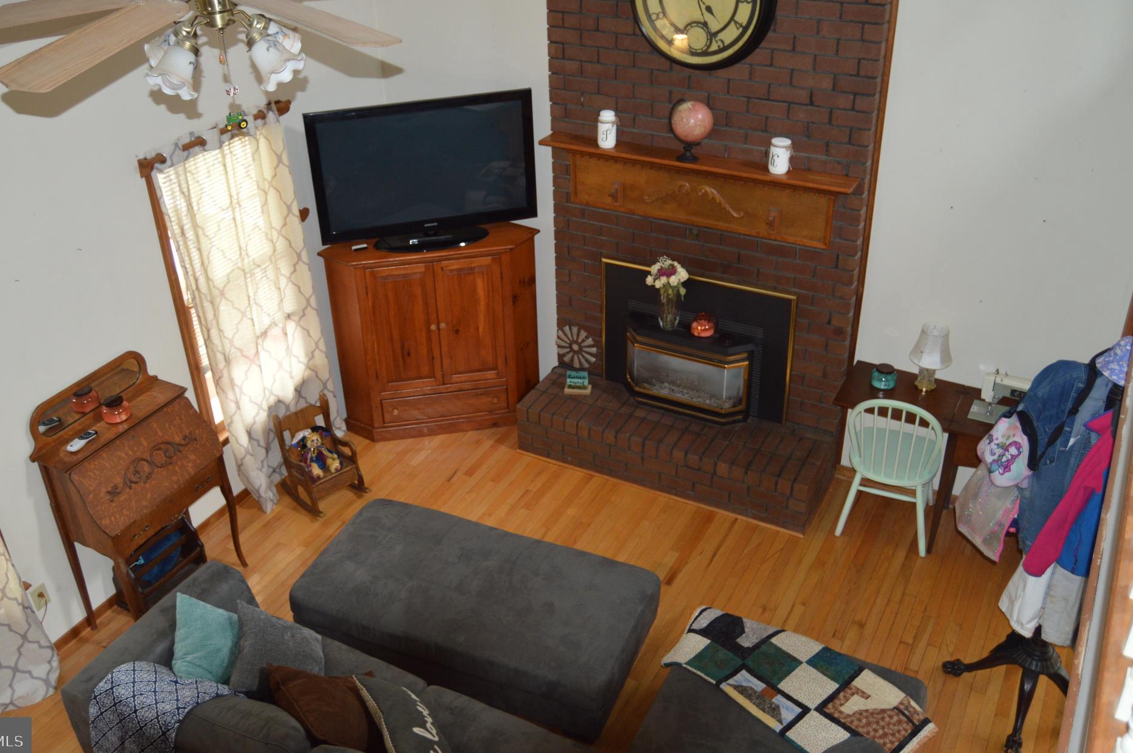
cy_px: 347
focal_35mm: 33
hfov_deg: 57.2
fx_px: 1037
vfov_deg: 39.9
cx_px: 520
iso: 720
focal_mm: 20
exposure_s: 1/60
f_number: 3.5
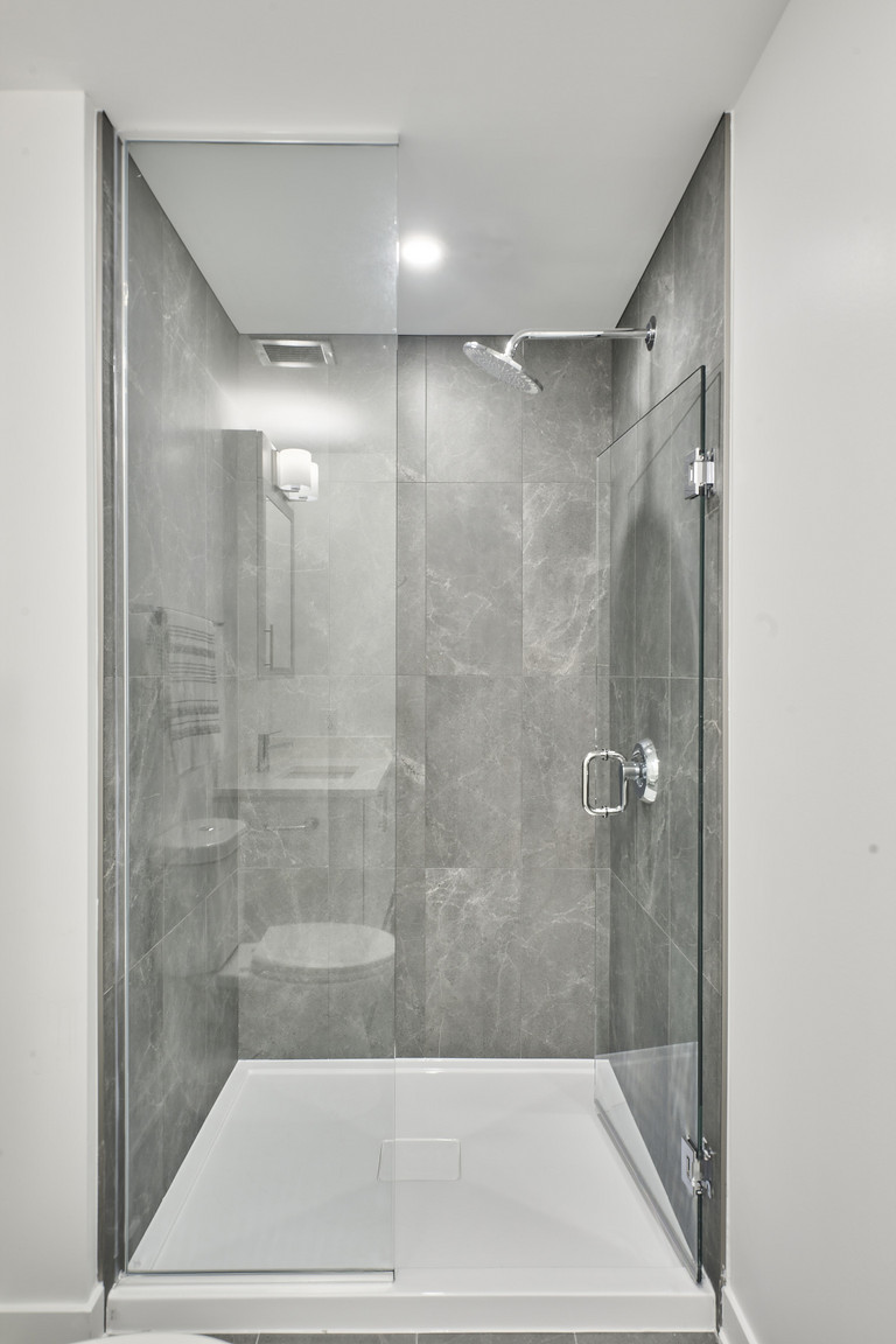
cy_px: 672
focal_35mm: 20
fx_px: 728
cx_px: 448
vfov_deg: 85.4
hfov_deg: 63.2
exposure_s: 1.3
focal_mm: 19.5
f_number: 11
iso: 800
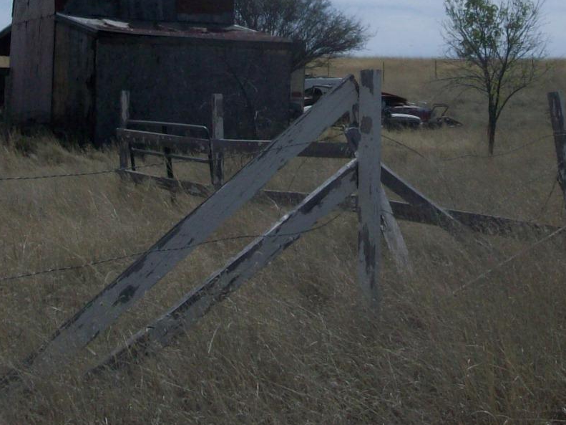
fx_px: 1439
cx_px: 374
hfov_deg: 22.2
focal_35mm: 88
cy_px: -118
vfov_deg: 16.0
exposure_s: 1/1022
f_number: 5.5
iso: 64
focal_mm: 5.7
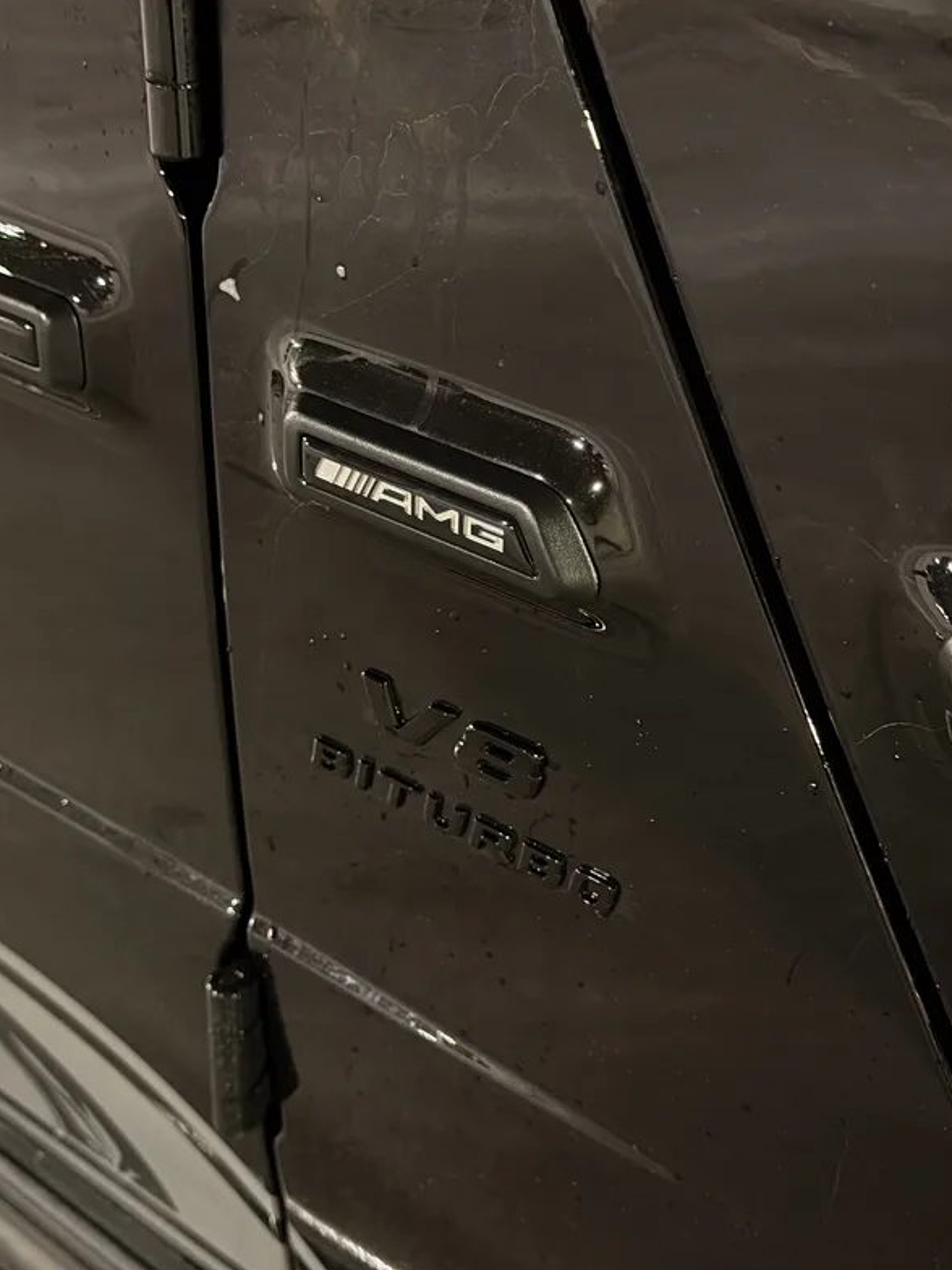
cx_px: 471
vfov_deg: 38.9
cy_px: 641
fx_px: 1797
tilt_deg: -33.7
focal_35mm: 49
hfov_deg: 29.7
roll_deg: +0.7
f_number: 1.78
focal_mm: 6.76
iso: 800
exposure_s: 1/16
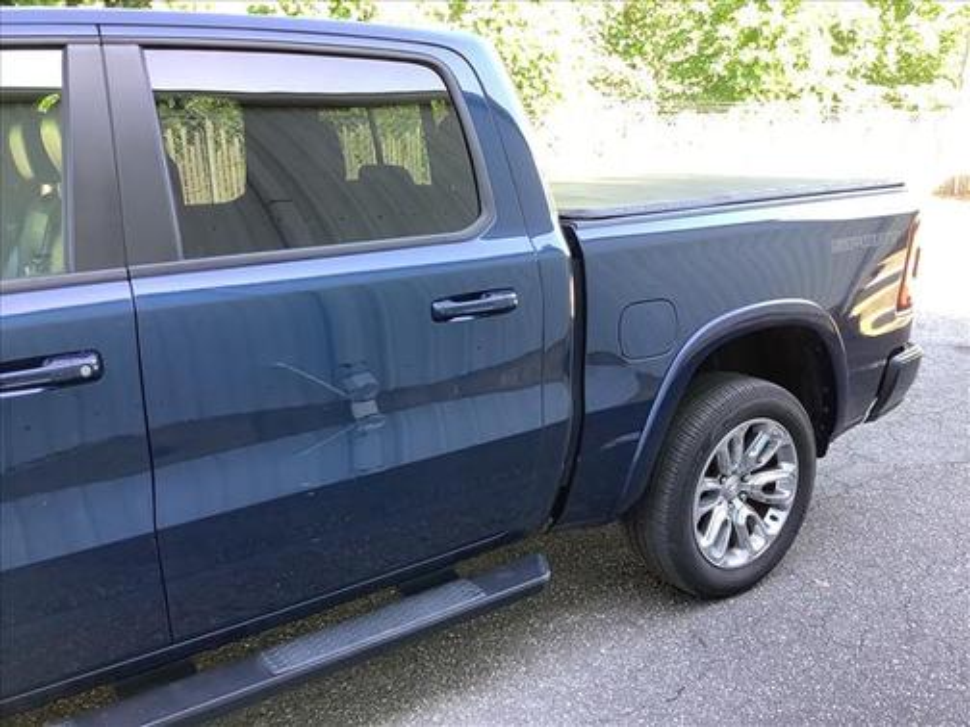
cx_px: 485
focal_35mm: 31
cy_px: 364
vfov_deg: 45.4
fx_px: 869
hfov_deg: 58.4
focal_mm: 3.3
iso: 50
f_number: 2.4
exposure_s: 1/60
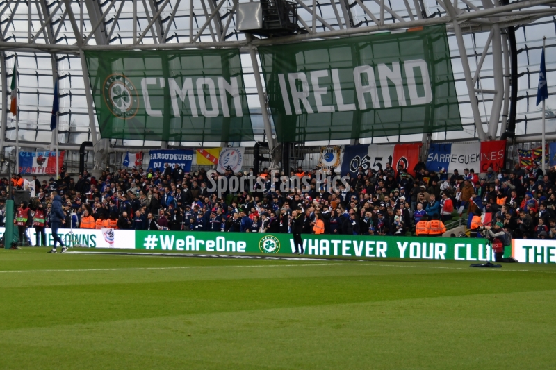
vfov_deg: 15.5
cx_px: 278
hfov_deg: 23.1
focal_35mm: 88
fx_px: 1359
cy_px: 185
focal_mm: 44
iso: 360
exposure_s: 1/400
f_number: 4.5
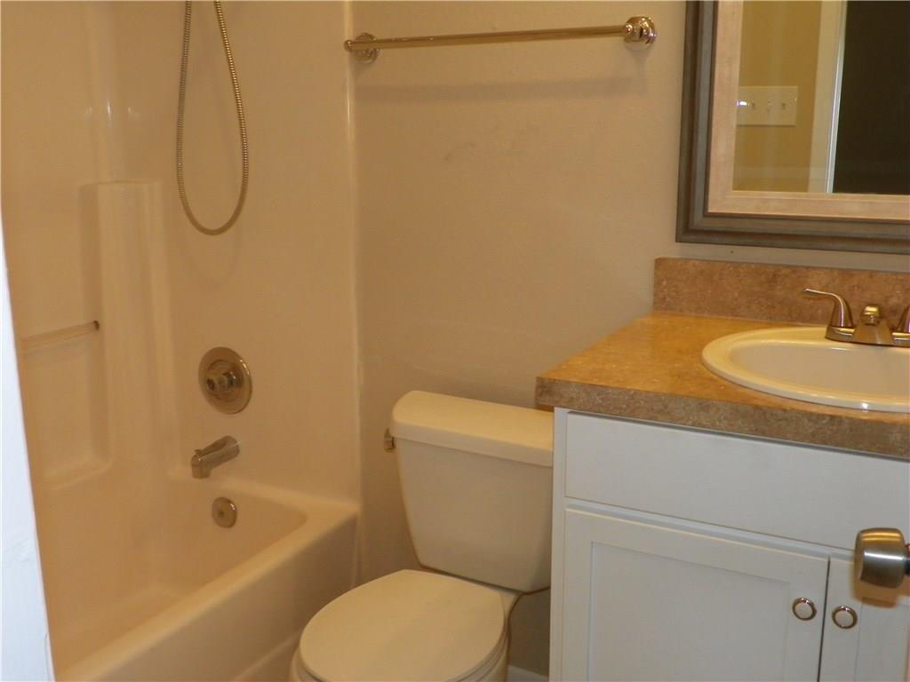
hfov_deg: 52.6
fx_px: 920
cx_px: 455
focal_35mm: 35
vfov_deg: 40.7
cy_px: 341
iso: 200
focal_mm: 6.2
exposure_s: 1/125
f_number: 3.2
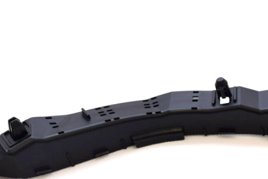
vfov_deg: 16.3
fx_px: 626
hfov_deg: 24.0
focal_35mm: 84
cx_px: 195
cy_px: 111
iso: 360
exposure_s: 1/250
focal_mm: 24
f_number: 8
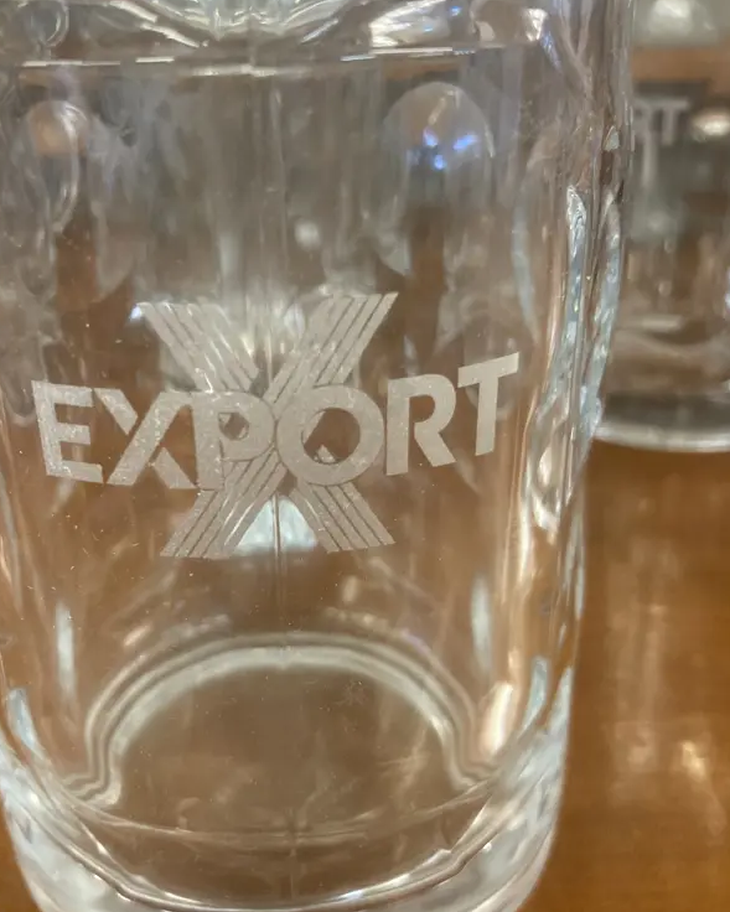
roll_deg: +1.6
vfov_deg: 47.9
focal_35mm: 38
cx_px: 319
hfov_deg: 39.1
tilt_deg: -28.1
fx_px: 1026
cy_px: 482
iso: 200
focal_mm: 3.99
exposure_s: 1/50
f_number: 1.8
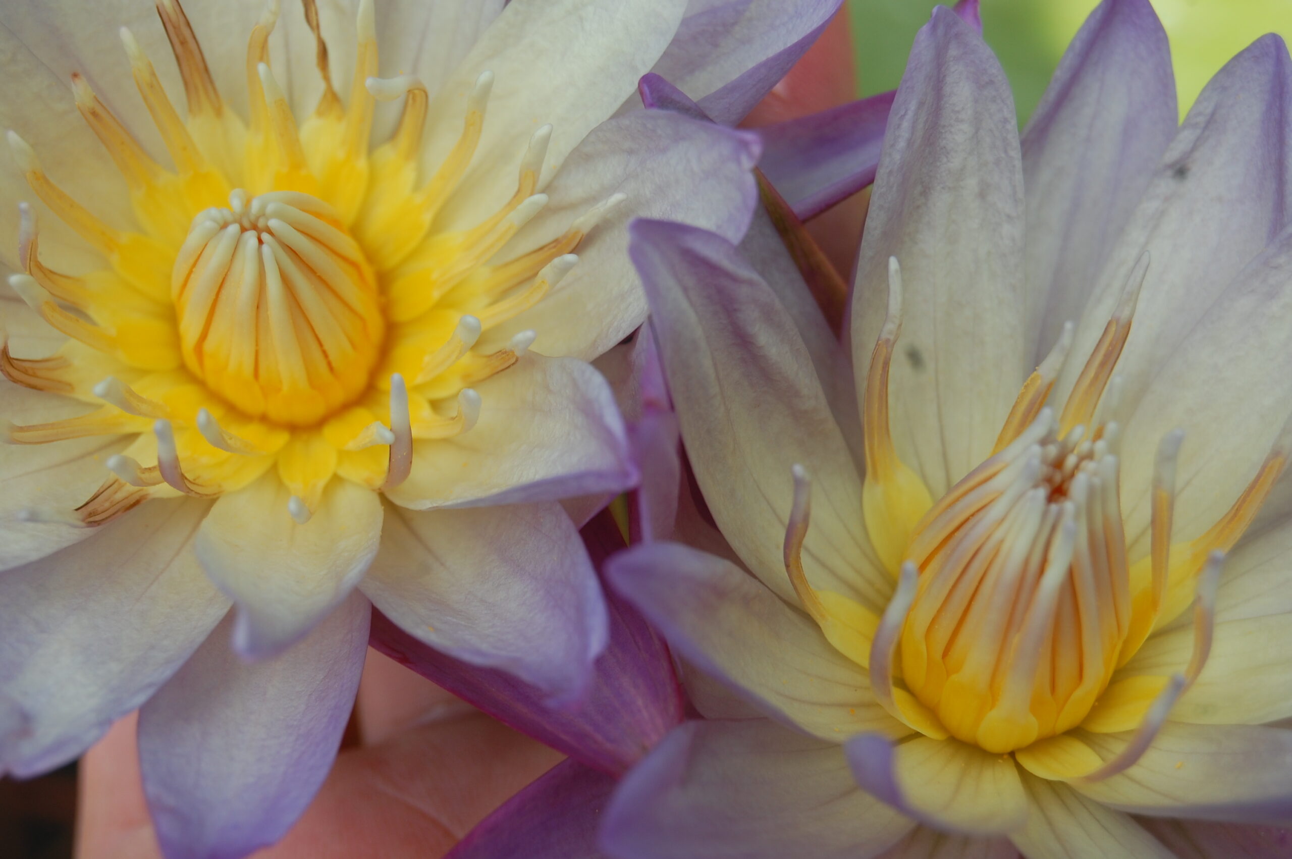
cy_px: 430
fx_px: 2958
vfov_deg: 16.5
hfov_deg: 24.6
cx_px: 646
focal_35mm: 82
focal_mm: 55
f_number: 8
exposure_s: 1/250
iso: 200
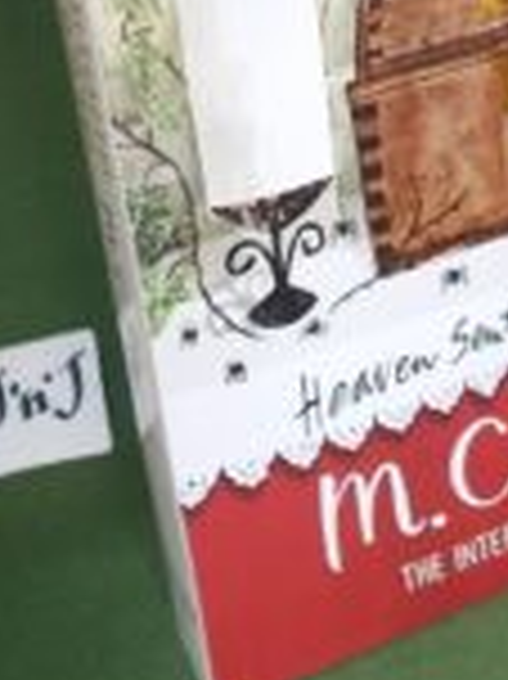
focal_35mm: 73
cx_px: 362
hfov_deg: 20.0
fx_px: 1430
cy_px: -83
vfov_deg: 24.7
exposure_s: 1/25
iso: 200
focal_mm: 5.3
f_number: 3.4
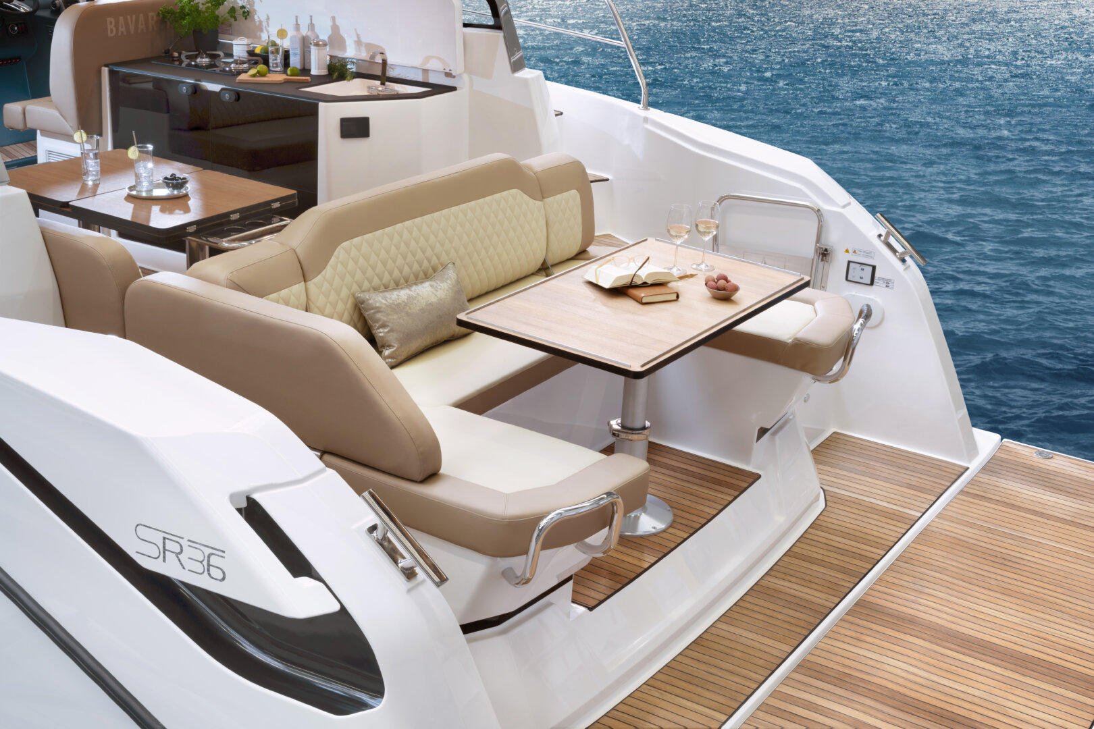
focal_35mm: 47
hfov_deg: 41.9
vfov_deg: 28.6
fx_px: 1428
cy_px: 364
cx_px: 547
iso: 100
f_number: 14
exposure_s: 1
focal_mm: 47
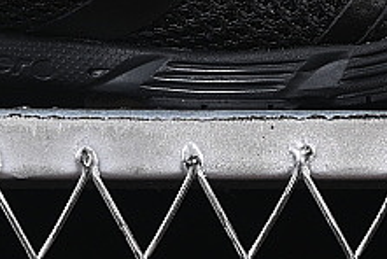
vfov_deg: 3.7
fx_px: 3940
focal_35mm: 366
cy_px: -282
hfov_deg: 5.6
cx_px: 19
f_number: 6.3
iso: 160
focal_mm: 50
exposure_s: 1/60
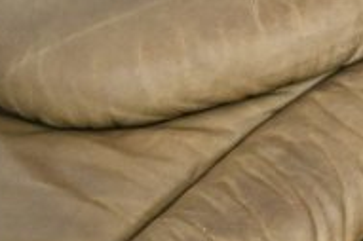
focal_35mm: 170
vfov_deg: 8.1
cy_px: 167
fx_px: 1713
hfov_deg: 11.0
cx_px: 716
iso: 2500
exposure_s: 1/125
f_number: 3.5
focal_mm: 18
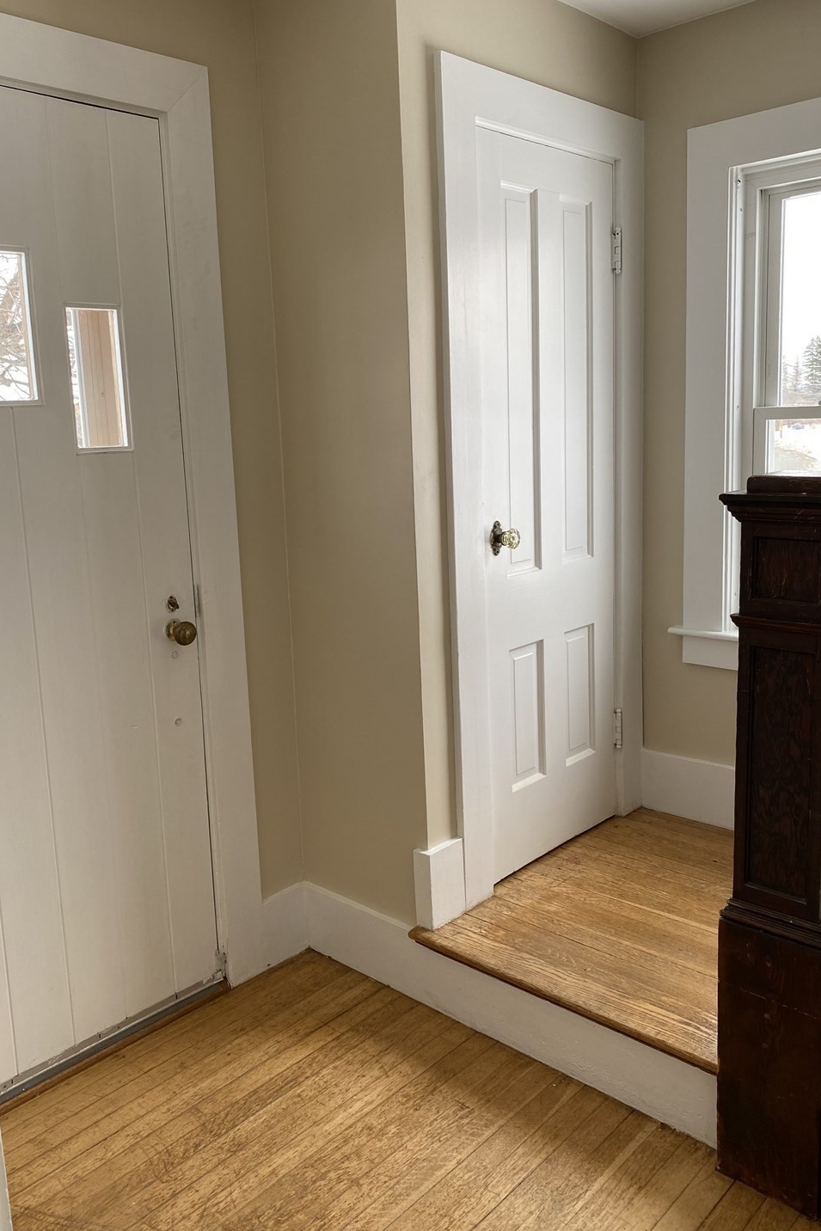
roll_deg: +2.1
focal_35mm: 29
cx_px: 375
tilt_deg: -9.5
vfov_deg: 63.6
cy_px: 600
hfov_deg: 44.9
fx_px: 992
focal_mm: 4.25
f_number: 1.8
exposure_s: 1/122
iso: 40
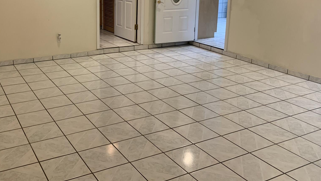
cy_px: 46
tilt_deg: -12.8
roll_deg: -0.2
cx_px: 115
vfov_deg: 30.7
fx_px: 323
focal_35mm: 38
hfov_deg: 52.1
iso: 100
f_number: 1.8
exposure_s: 1/60
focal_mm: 4.25
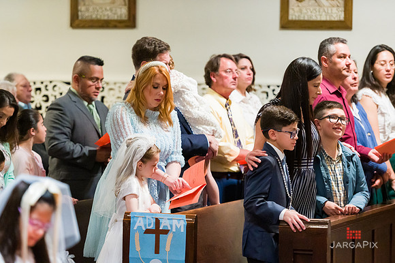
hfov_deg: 14.2
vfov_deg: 9.5
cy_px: 132
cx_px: 198
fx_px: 1590
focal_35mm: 145
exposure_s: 1/200
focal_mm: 145
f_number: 3.2
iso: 6400
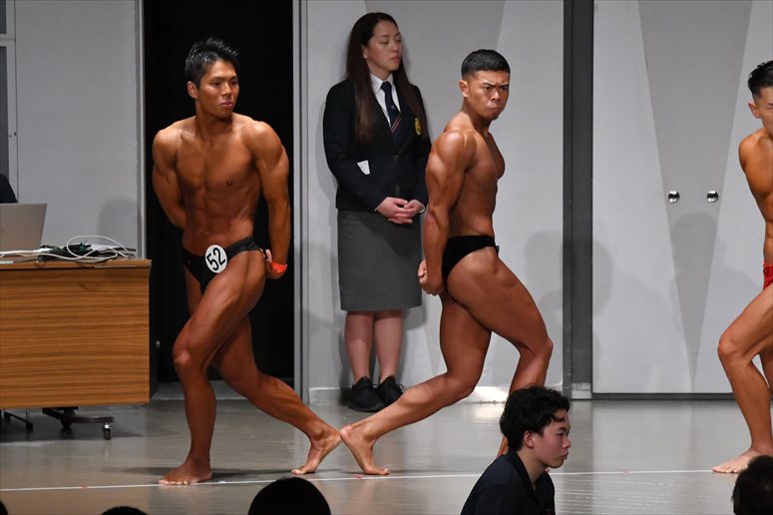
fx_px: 5151
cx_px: 386
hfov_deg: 8.6
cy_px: 258
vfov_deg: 5.7
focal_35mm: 240
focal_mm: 160
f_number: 5.6
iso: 6400
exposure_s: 1/400
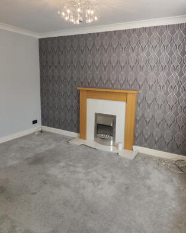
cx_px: 94
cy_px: 108
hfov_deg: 56.8
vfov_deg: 68.0
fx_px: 172
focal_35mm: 25
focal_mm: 6.19
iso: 200
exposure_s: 1/50
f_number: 1.65
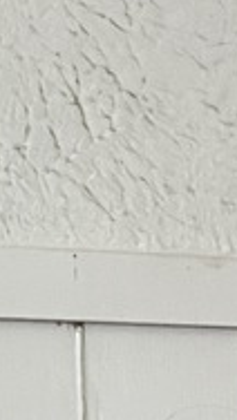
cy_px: 874
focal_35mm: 139
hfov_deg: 8.7
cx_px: 257
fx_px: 1550
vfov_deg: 13.1
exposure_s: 1/40
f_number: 2.2
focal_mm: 2.71
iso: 320
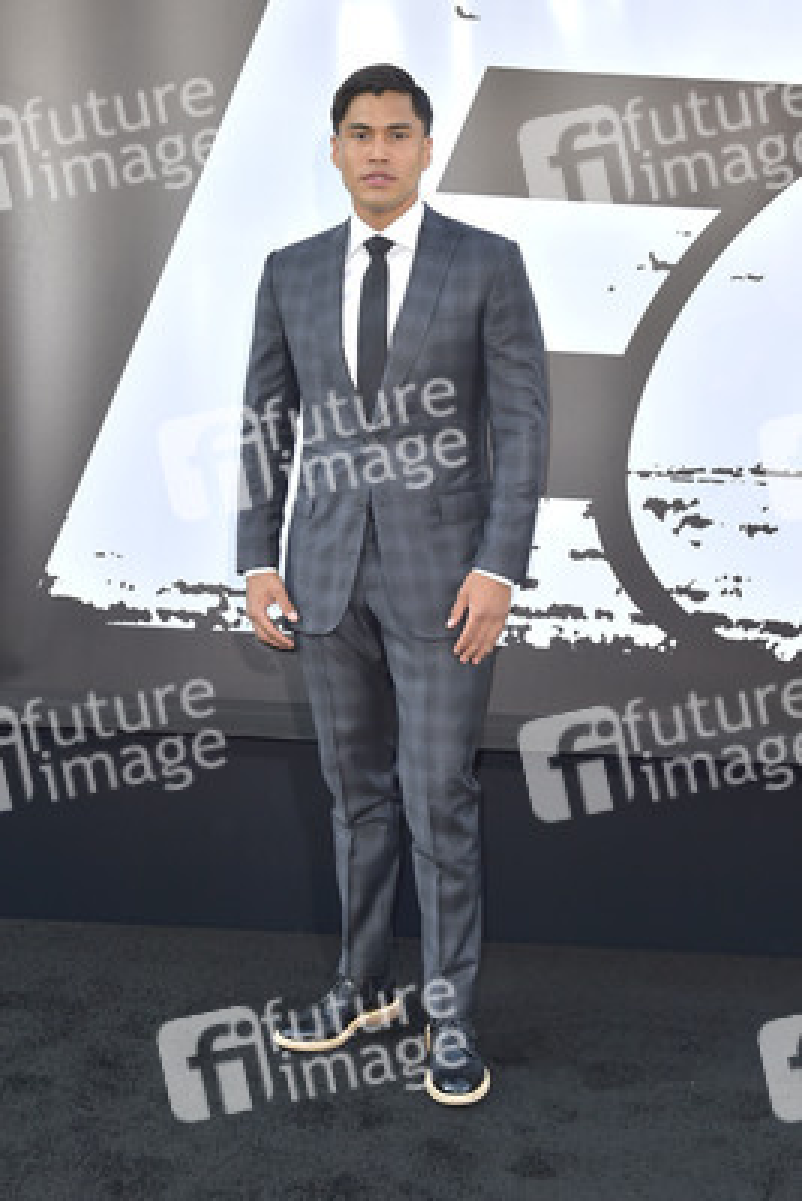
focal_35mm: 36
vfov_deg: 53.1
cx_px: 401
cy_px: 600
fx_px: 1202
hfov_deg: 36.9
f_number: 6.3
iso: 250
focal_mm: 36
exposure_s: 1/250
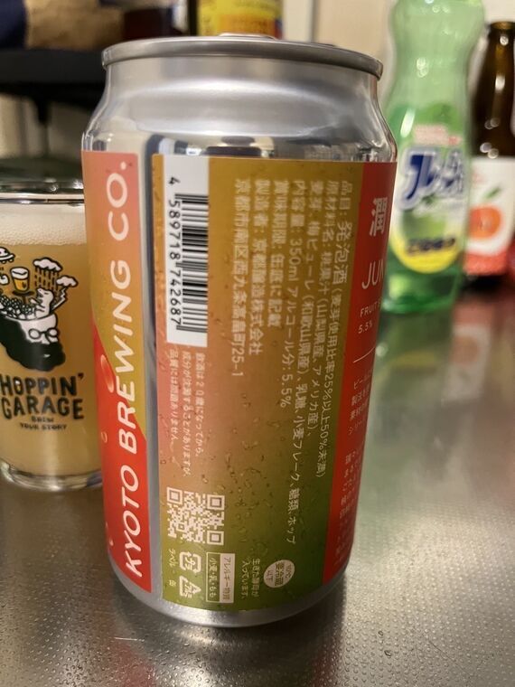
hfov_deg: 53.1
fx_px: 516
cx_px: 258
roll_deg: -2.0
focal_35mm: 26
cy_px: 344
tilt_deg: -19.3
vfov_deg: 67.3
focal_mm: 5.1
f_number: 1.6
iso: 500
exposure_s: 1/60
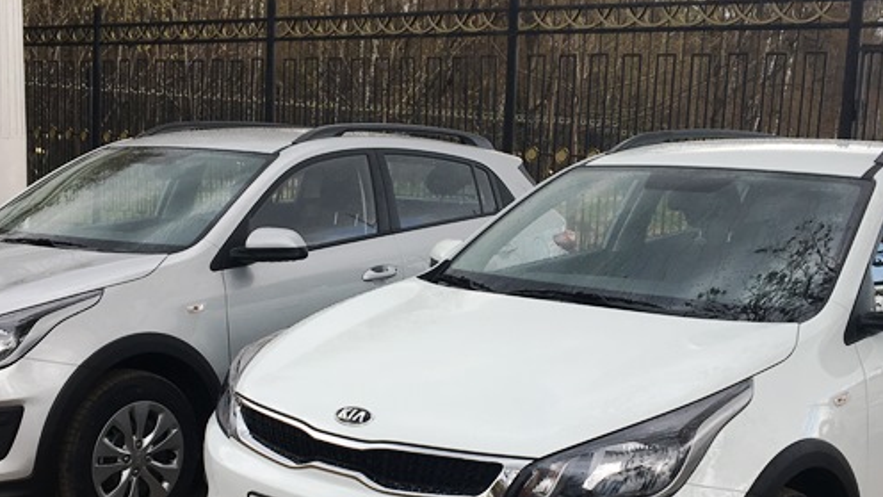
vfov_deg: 23.3
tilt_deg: -8.6
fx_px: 1194
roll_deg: -2.4
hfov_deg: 40.6
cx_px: 422
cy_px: 347
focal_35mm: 51
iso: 25
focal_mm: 4.15
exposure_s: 1/359
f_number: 2.2
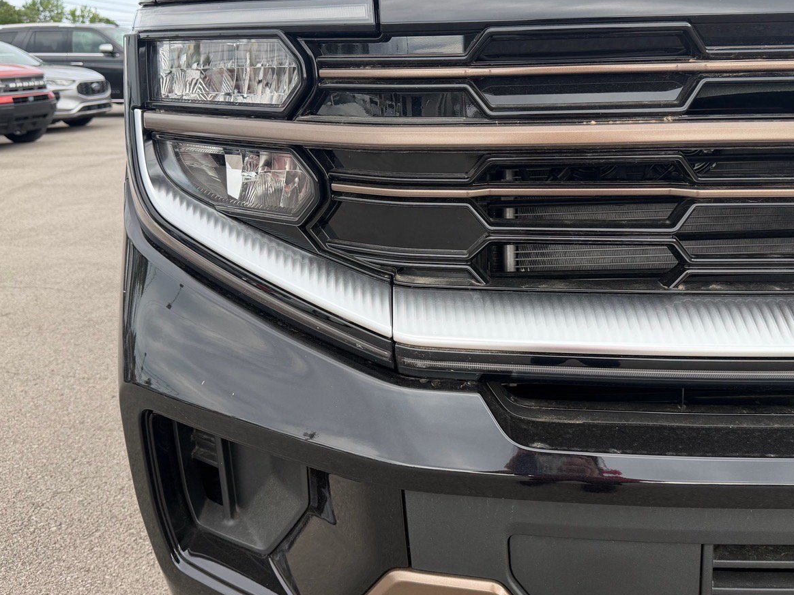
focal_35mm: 33
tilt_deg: -14.1
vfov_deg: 42.9
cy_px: 287
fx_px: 757
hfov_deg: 55.3
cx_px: 436
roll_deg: -0.4
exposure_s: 1/1122
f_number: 1.78
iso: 100
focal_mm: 6.76
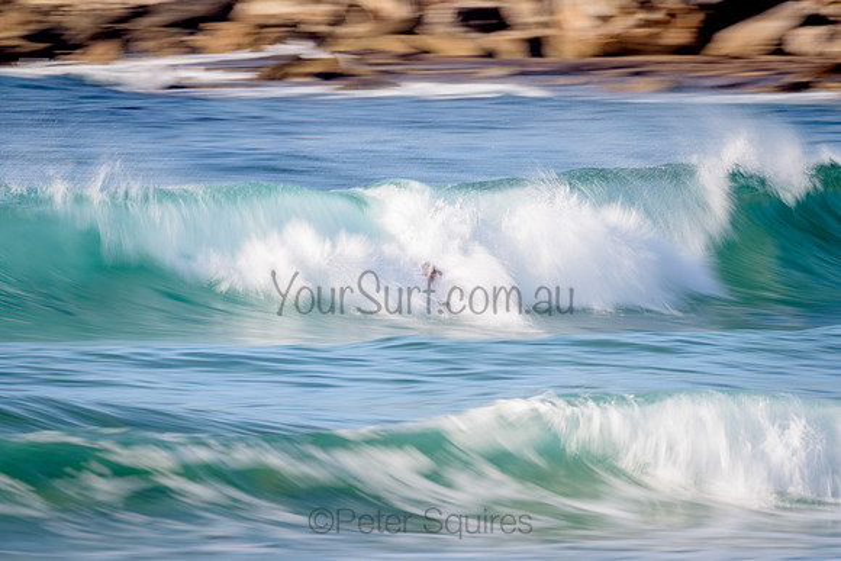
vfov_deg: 2.2
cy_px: 287
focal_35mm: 613
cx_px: 431
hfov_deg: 3.4
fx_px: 14322
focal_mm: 500
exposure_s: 1/13
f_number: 11
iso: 31
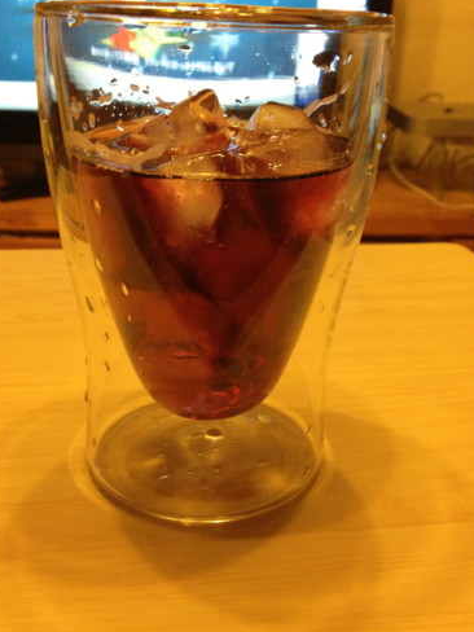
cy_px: 298
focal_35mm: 43
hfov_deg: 33.6
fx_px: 785
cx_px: 241
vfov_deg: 43.8
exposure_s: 1/20
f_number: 2.4
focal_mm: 4.28
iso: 200
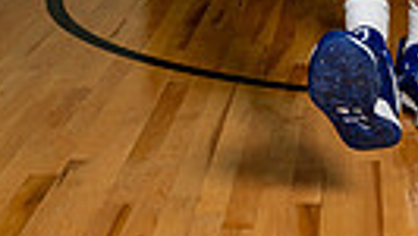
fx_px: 1220
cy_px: -368
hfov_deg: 18.9
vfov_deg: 9.5
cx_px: 424
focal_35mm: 110
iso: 250
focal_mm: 31
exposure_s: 1/250
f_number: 8
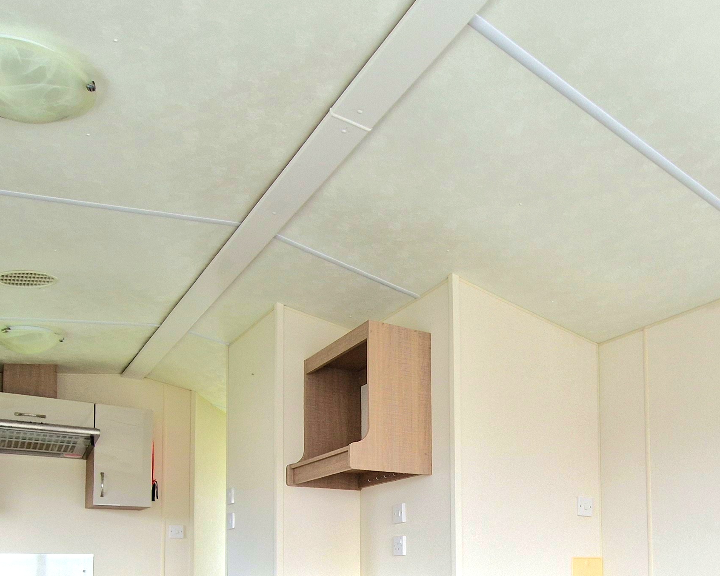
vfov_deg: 43.7
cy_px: 533
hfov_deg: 57.4
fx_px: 639
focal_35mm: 30
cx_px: 482
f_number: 2.2
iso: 80
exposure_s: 1/100
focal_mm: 2.2
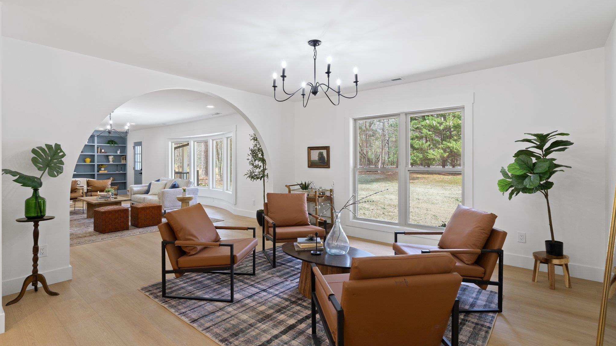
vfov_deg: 59.6
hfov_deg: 91.0
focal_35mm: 19
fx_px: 303
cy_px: 165
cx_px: 305
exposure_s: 1/10
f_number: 9
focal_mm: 17.5
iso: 250
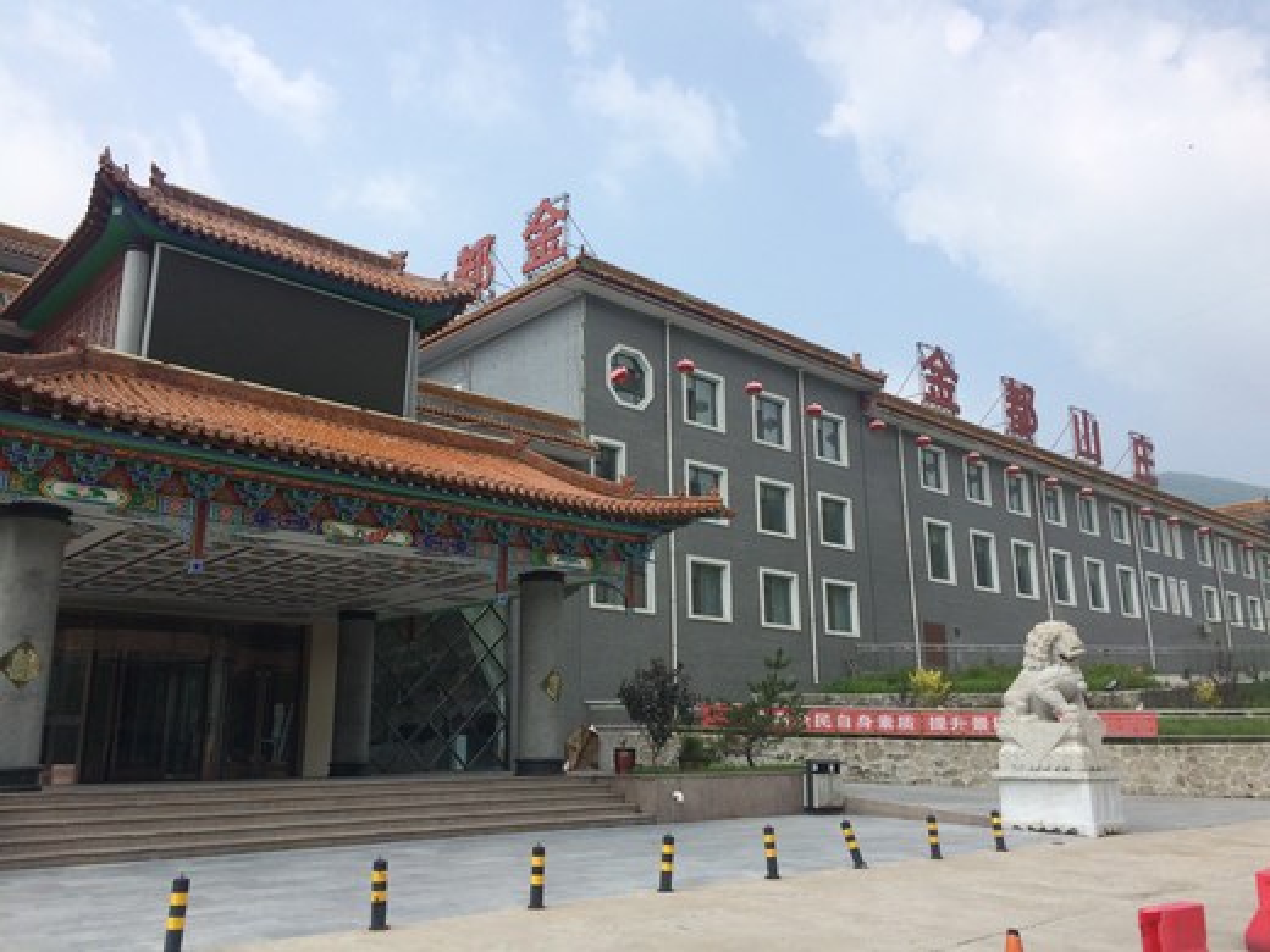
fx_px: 1064
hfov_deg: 61.7
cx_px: 635
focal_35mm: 29
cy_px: 476
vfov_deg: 48.2
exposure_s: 1/2160
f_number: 2.2
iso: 32
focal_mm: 4.15
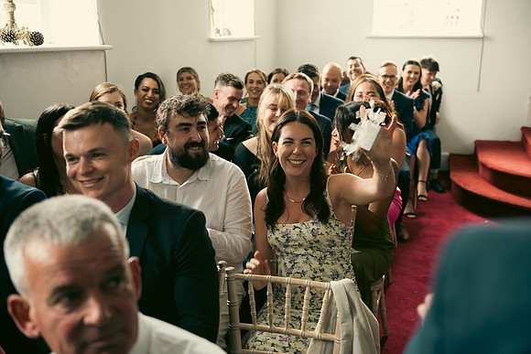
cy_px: 177
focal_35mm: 42
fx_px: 620
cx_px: 266
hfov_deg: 46.4
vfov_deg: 31.9
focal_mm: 42
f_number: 3.5
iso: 800
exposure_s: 1/160
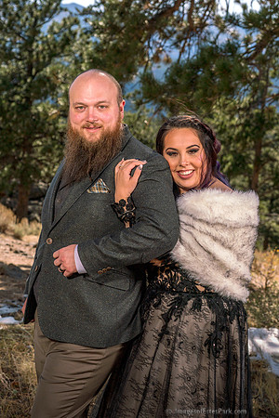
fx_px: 581
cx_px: 140
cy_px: 209
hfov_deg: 27.0
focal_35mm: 50
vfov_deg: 39.6
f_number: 4.5
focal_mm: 50
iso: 200
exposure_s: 1/2500
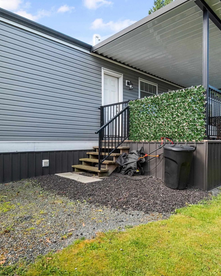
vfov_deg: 75.0
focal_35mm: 22
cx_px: 97
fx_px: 180
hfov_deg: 62.9
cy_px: 142
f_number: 7.1
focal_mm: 10
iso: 200
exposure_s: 1/200
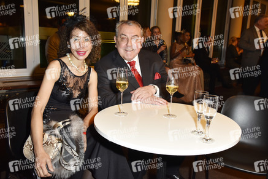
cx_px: 131
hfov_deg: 58.7
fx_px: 238
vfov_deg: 41.1
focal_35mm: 32
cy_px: 88
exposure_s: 1/40
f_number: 5.6
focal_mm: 31
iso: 1000
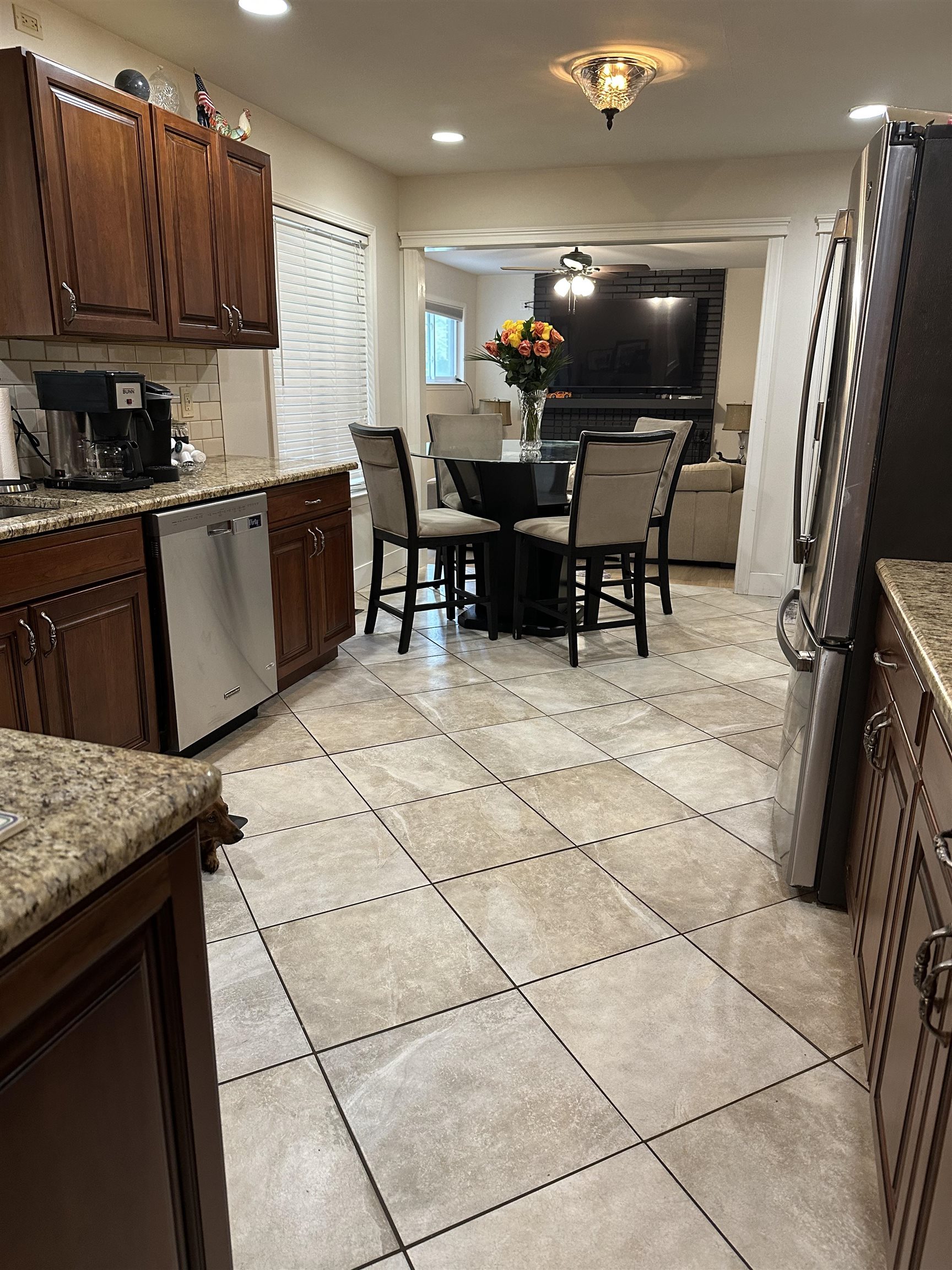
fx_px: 880
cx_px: 476
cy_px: 635
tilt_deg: -16.3
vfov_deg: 71.6
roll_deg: -0.9
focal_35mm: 24
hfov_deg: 56.8
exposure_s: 1/60
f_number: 1.78
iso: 320
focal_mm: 6.86
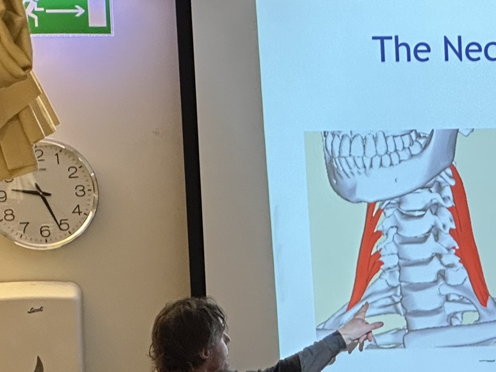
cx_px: 614
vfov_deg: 7.2
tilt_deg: -4.8
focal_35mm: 204
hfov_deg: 9.5
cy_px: 446
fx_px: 2923
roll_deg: +1.3
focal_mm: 9
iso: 250
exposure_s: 1/50
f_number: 2.8
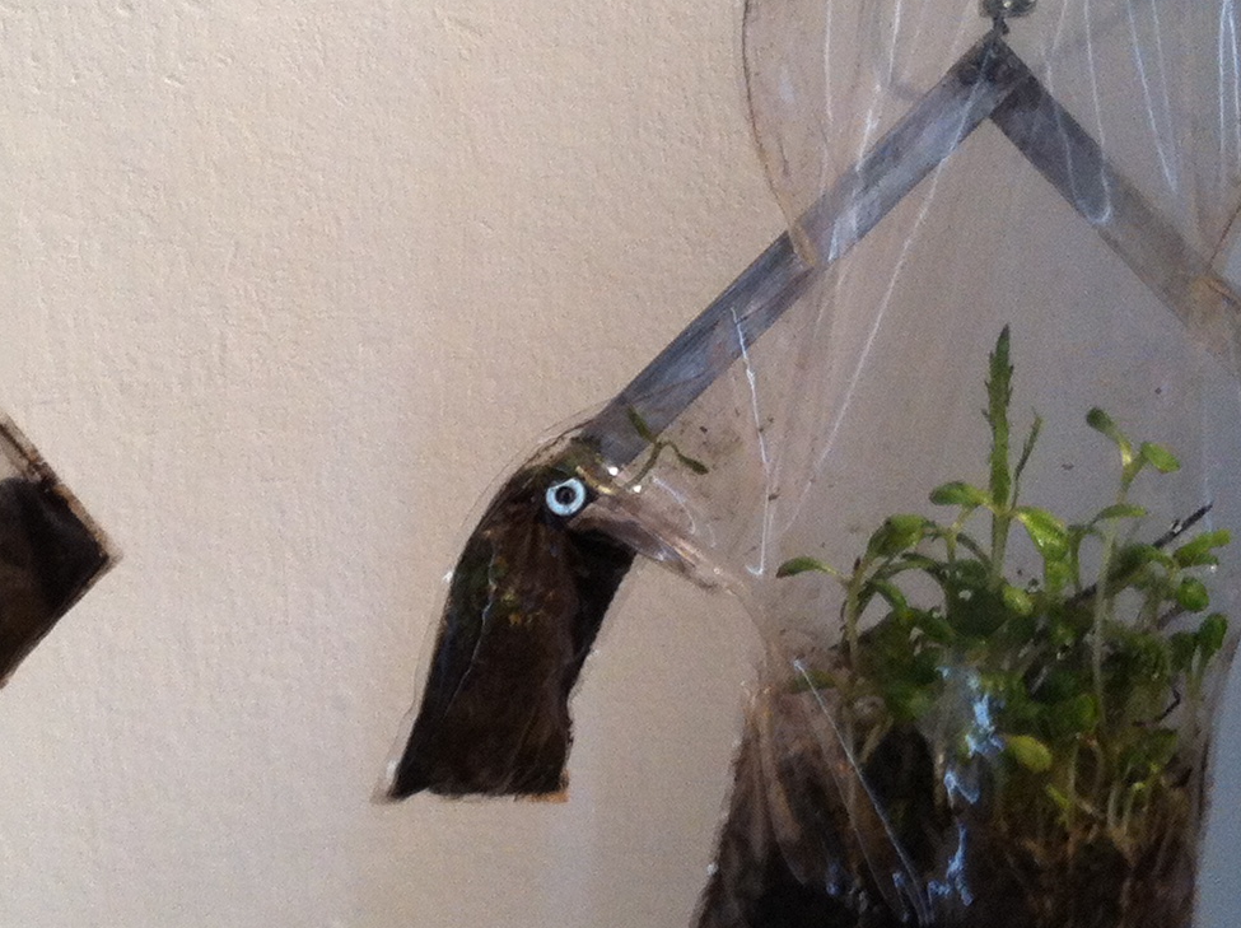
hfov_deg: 21.0
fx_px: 3330
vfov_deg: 15.9
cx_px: 407
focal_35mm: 93
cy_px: 391
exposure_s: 1/15
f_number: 2.8
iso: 100
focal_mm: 3.85
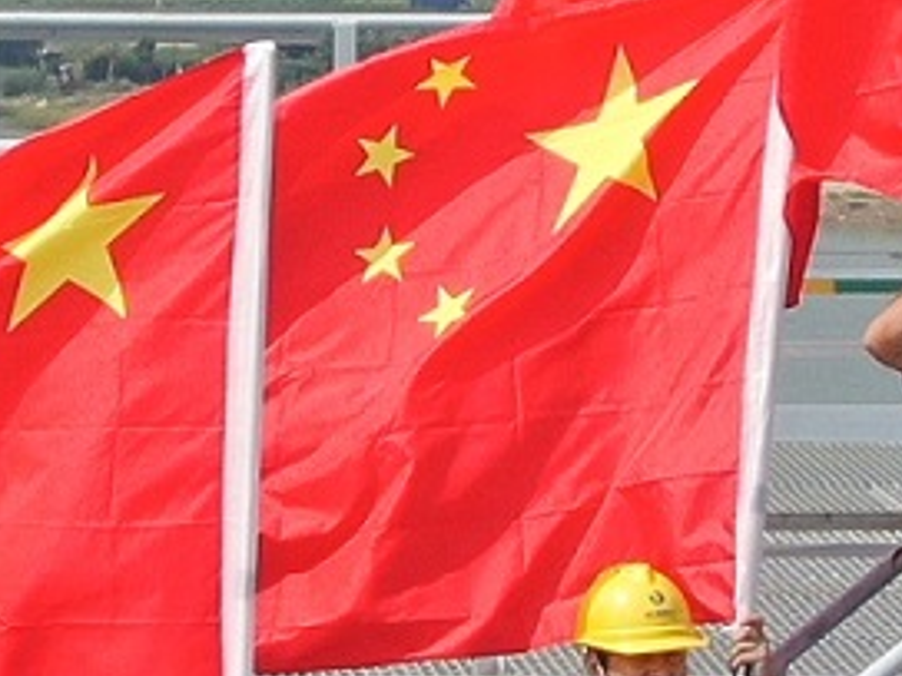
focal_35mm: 361
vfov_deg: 4.1
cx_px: 206
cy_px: 255
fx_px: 9407
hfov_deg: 5.5
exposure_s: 1/800
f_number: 3.8
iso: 100
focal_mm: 8.6
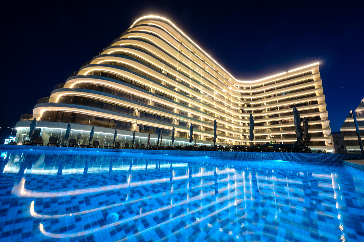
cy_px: 121
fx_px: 141
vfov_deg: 81.1
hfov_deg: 104.3
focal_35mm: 14
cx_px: 182
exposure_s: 3
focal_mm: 14
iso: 400
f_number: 10
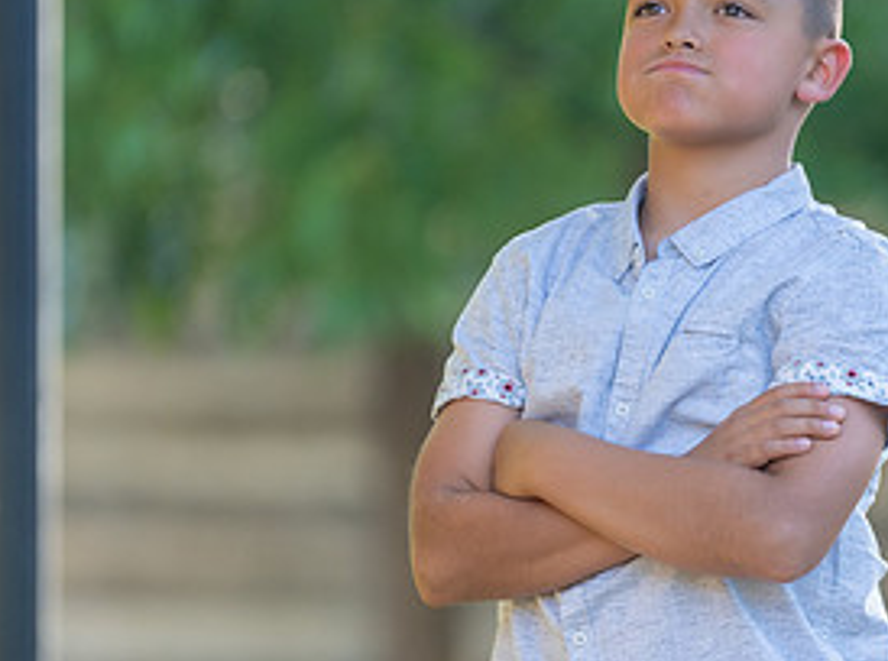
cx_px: 736
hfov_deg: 4.2
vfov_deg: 3.1
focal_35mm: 474
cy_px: 453
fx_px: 12128
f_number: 2.8
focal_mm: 200
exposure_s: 1/320
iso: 320
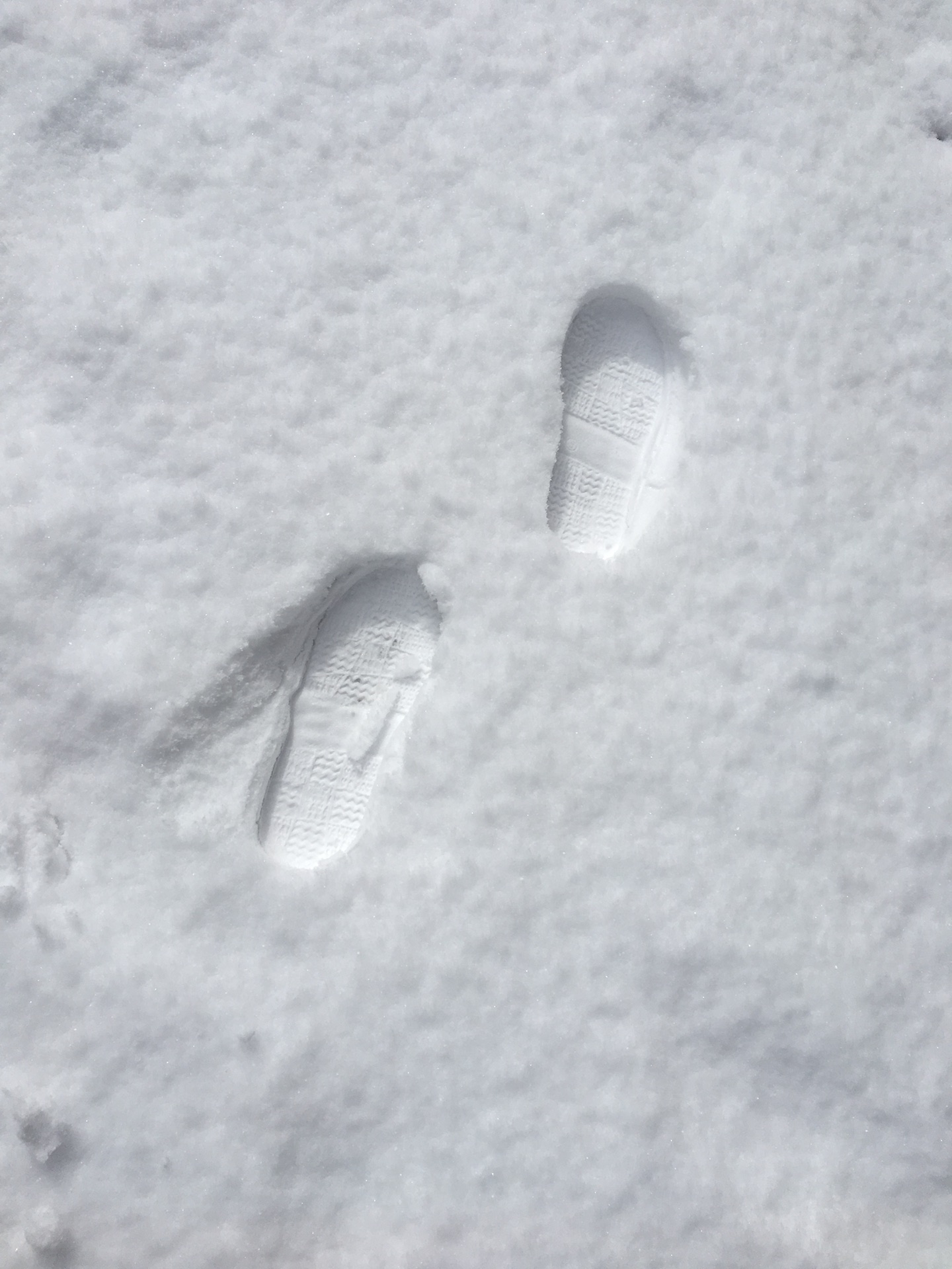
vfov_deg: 61.7
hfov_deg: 48.2
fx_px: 1063
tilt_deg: -71.6
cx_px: 476
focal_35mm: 29
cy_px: 634
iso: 25
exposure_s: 1/6410
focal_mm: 4.15
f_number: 2.2
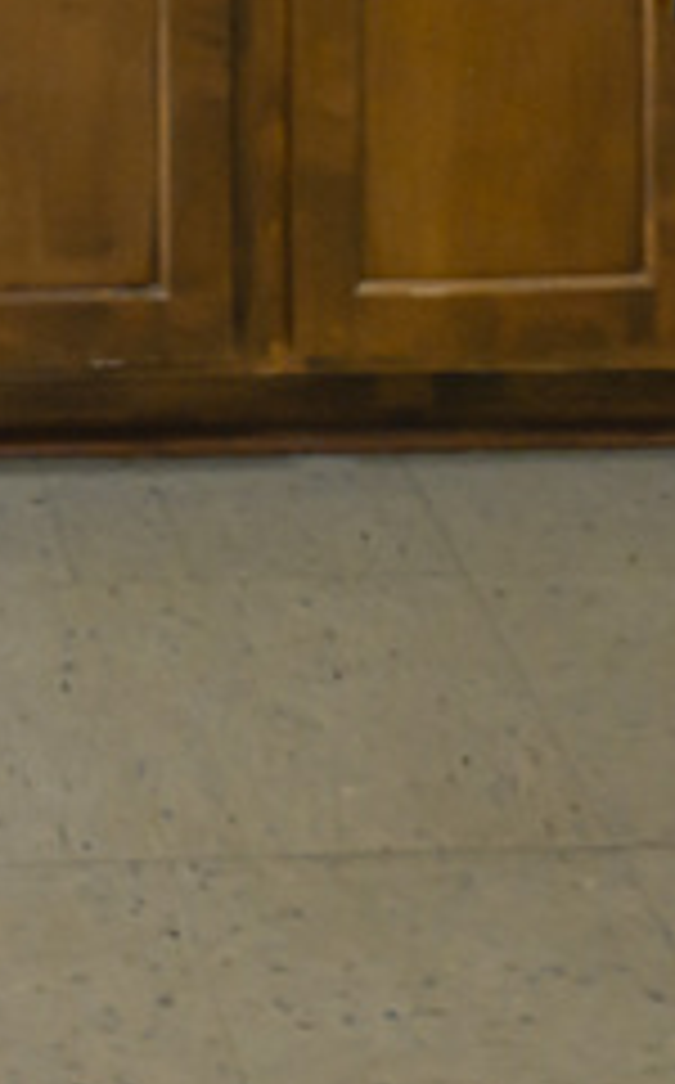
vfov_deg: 15.5
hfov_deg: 12.7
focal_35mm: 96
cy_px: -1282
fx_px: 2834
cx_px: -423
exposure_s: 1/50
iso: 2000
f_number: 7.1
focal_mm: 14
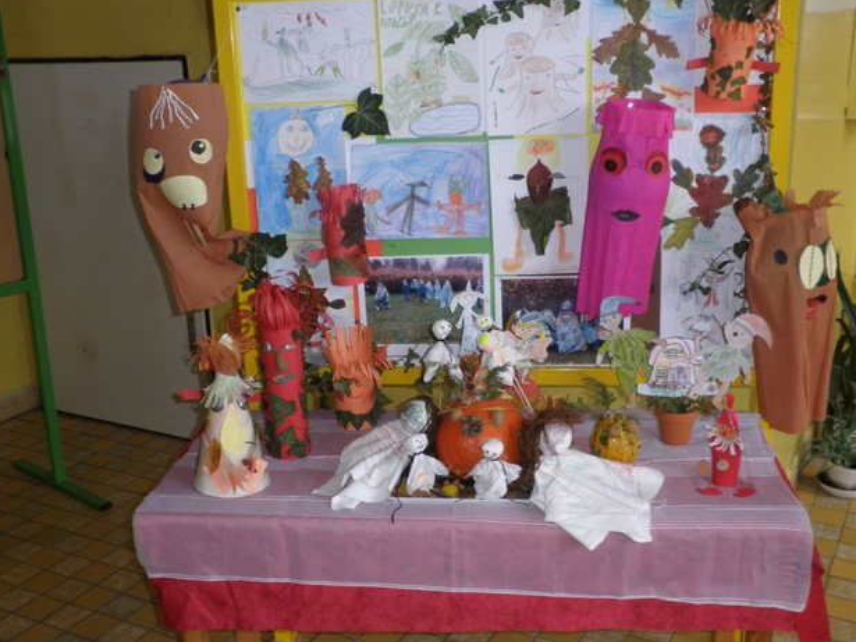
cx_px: 430
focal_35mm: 41
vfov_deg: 35.1
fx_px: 1014
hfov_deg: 45.8
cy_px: 328
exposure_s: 1/30
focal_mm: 6.3
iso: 160
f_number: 3.5
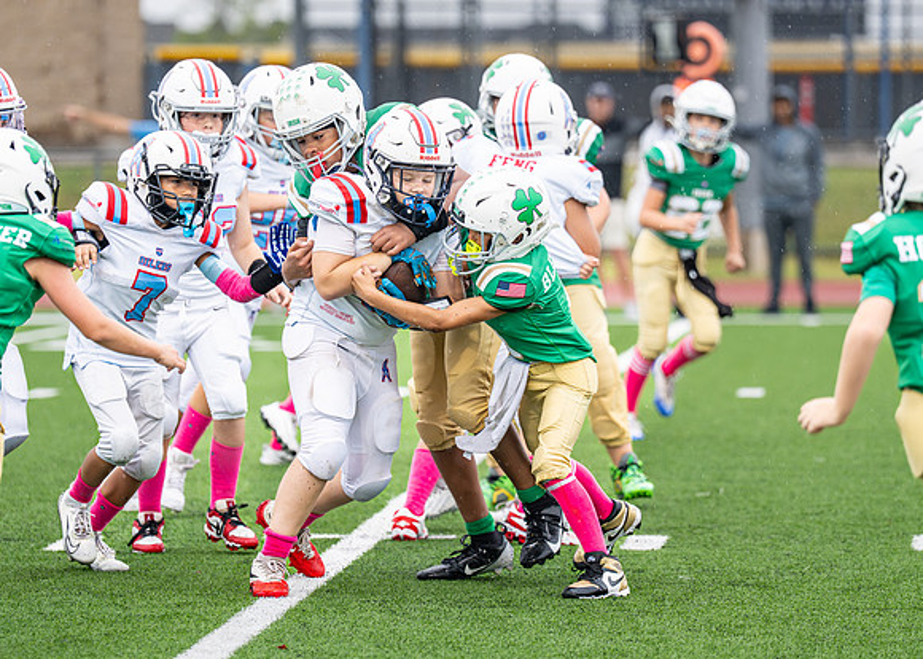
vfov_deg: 5.8
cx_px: 451
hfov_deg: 8.2
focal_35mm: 246
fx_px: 6455
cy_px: 307
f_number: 2.8
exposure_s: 1/1000
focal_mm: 159
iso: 400
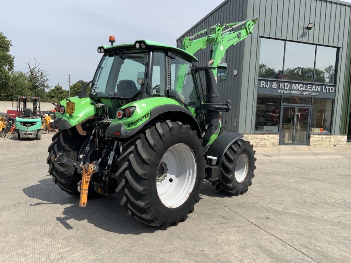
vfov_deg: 48.2
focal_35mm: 29
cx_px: 176
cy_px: 132
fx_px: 294
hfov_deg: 61.7
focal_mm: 3
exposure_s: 1/1912
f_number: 1.8
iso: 16
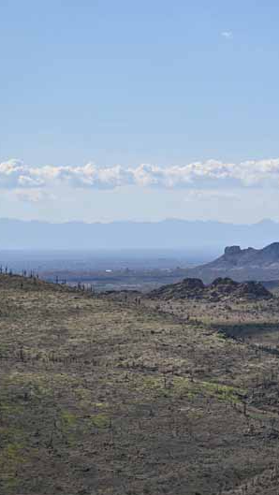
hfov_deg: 6.4
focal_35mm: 190
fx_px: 2496
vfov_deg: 11.3
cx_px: 323
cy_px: 249
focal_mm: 120
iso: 100
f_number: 5.6
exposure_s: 1/1600
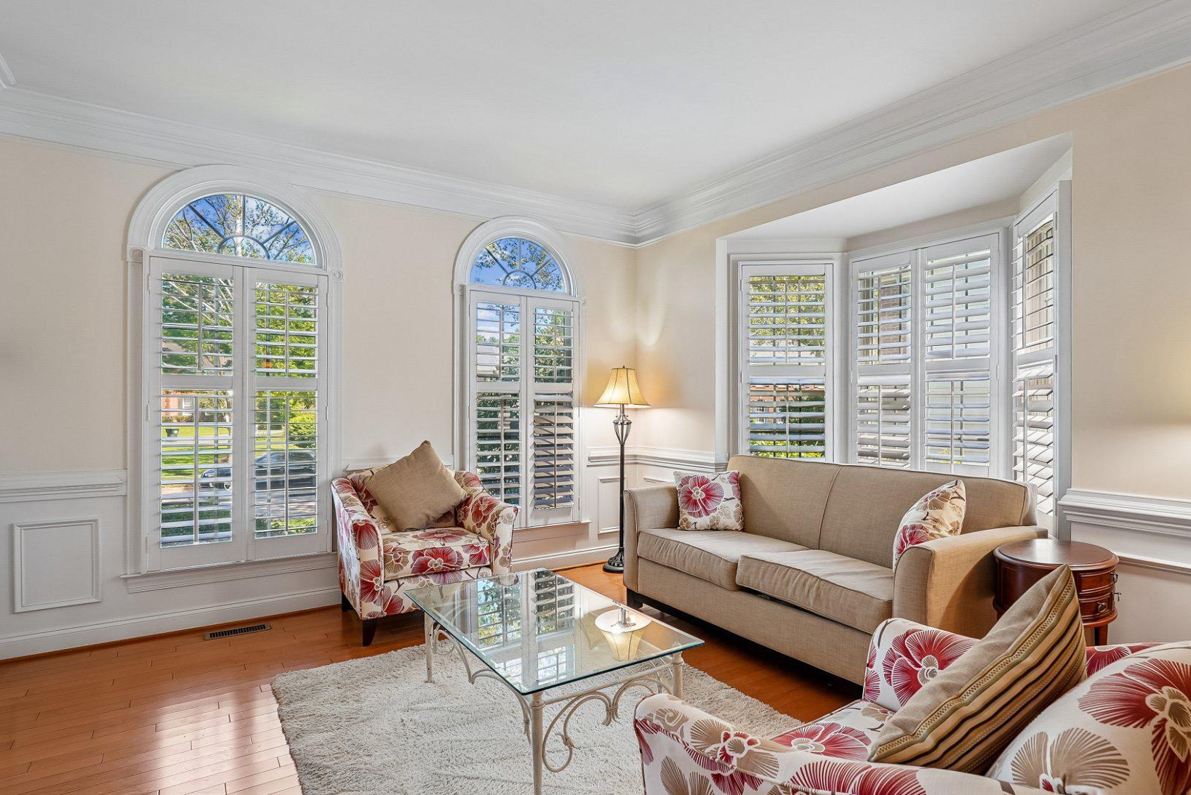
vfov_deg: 62.0
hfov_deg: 83.2
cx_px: 699
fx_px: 662
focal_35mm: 20
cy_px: 416
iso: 100
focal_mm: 16
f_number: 8
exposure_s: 1/6
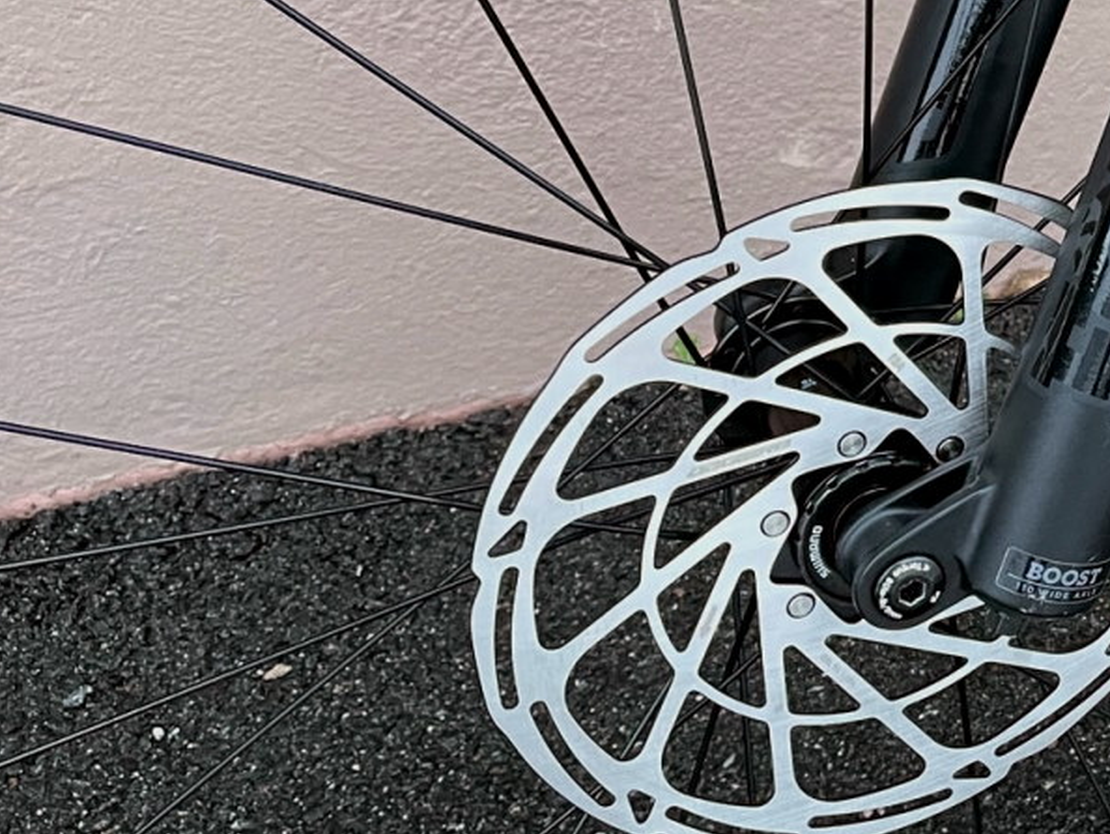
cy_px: -79
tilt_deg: -28.0
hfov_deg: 24.2
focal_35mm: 70
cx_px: 1459
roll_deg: -5.0
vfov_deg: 20.1
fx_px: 2246
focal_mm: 4.2
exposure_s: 1/60
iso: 200
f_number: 1.6
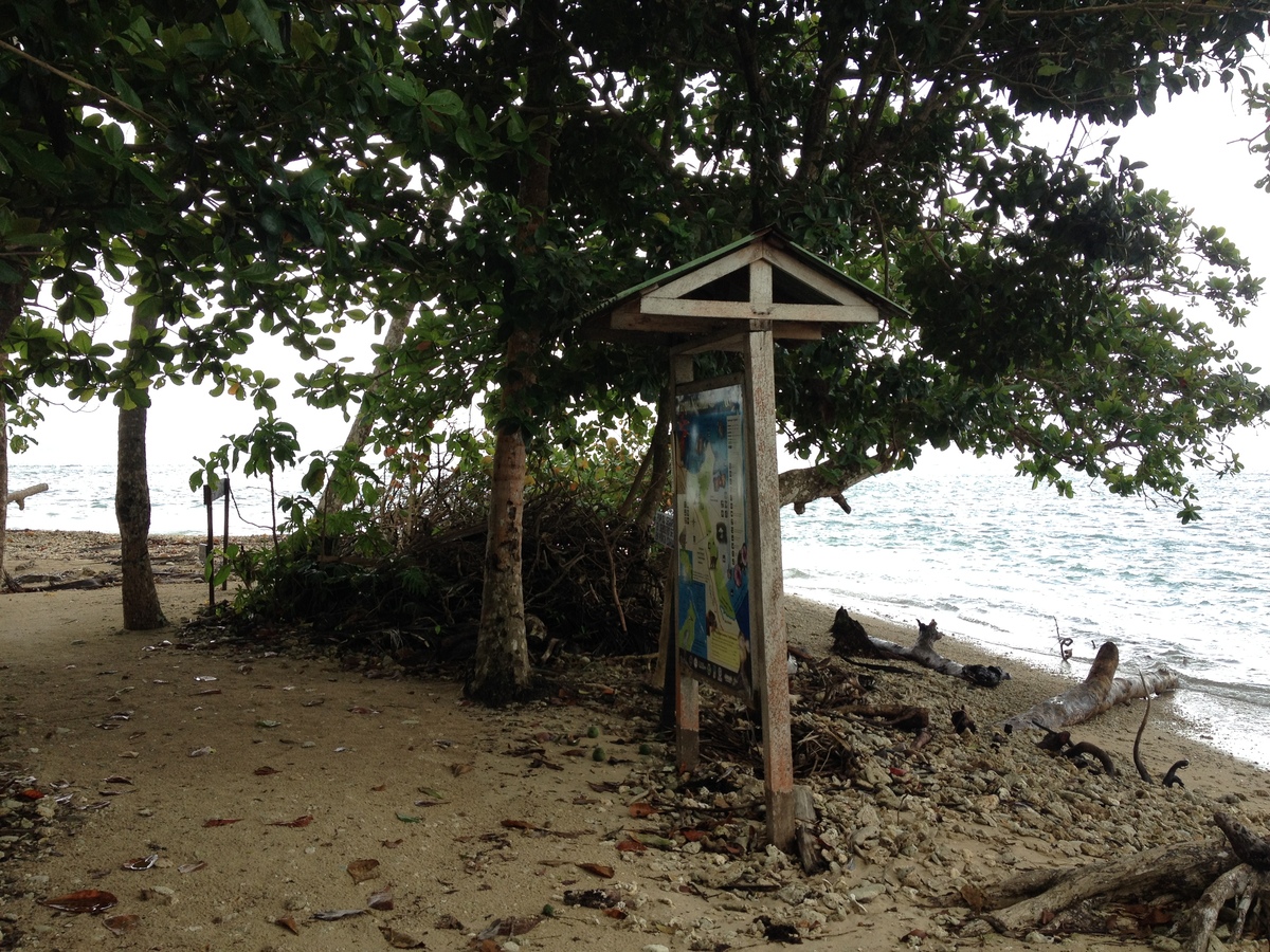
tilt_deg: -4.3
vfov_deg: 40.7
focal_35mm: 35
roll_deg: +0.0
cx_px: 635
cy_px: 476
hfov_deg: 52.6
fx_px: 1284
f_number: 2.4
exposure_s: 1/215
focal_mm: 4.28
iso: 50
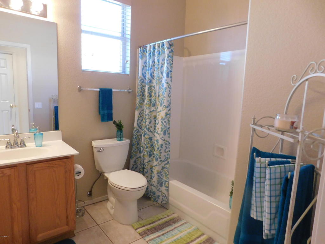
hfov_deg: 73.9
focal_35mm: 23
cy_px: 122
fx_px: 216
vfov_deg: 58.9
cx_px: 162
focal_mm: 4
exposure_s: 1/25
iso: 400
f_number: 3
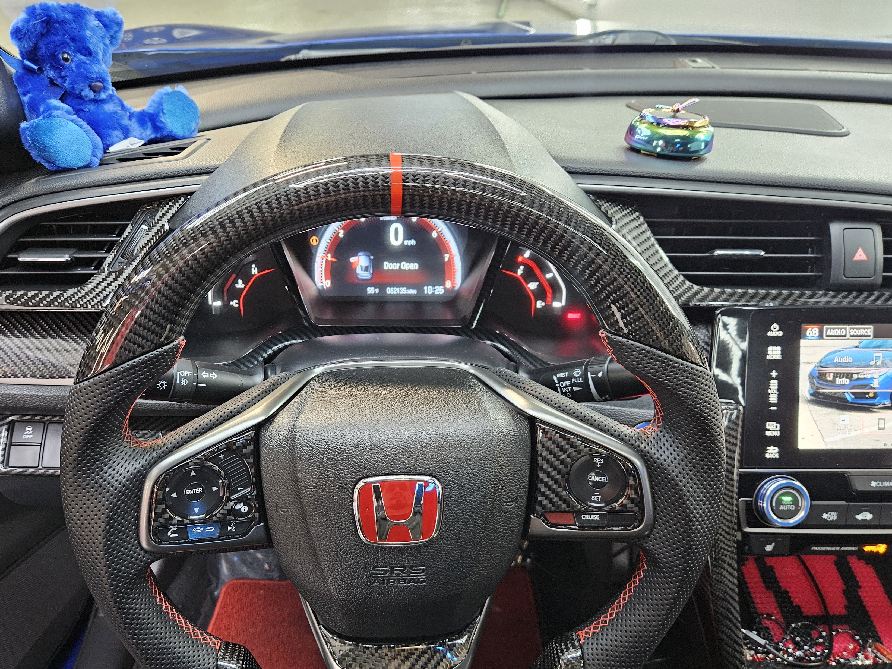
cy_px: 405
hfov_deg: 63.3
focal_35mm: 28
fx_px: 721
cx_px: 406
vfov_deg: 49.4
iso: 640
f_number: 1.8
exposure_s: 1/40
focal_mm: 5.4
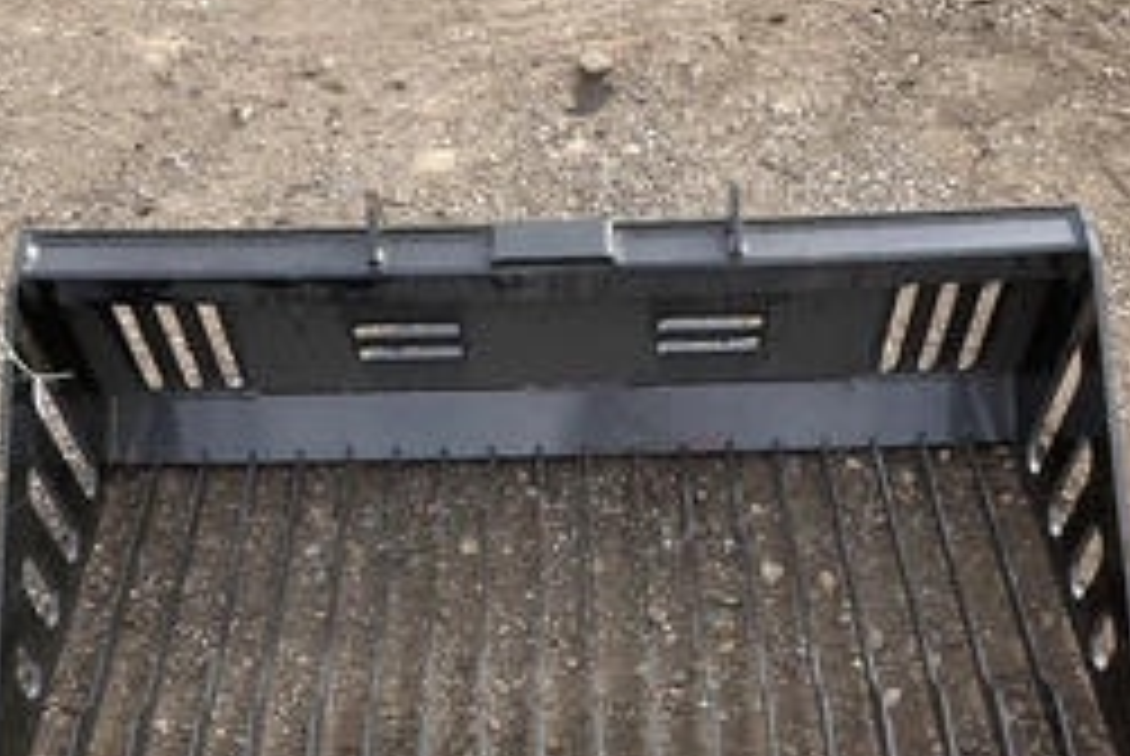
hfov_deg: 41.1
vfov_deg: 27.8
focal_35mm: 48
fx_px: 1508
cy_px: 567
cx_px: 599
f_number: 1.8
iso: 25
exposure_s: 1/397
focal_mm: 3
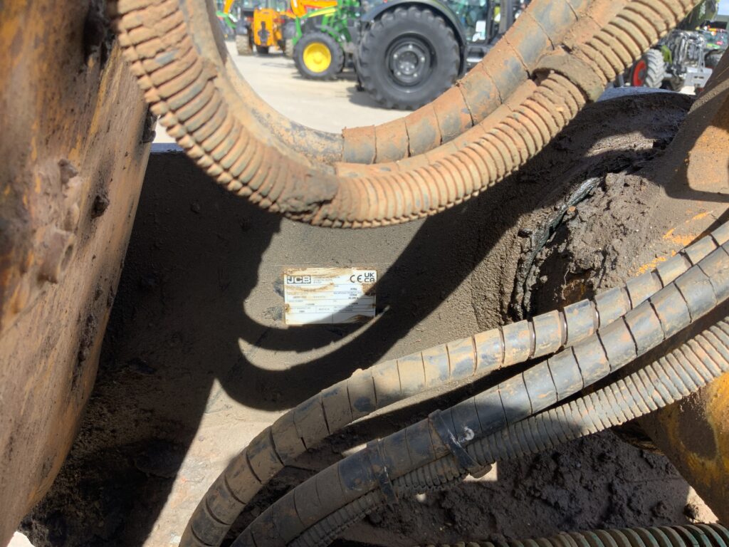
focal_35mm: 29
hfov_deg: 61.7
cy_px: 274
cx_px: 364
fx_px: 611
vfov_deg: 48.2
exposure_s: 1/386
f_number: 1.8
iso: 16
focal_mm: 3
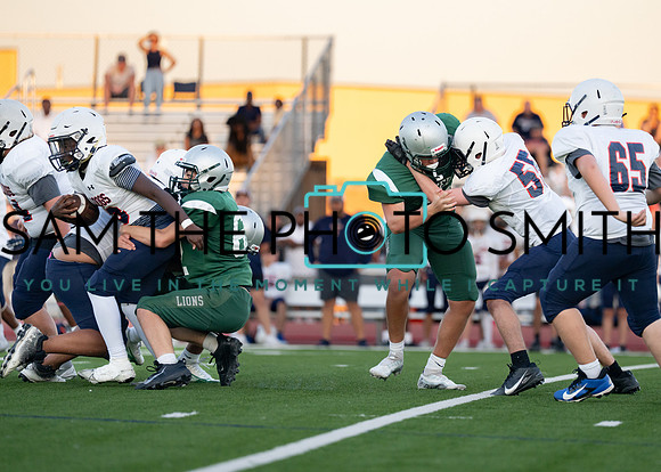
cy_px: 208
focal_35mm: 258
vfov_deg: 5.6
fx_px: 4836
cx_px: 433
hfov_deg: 7.8
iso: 800
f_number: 2.8
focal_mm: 200
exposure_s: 1/2000
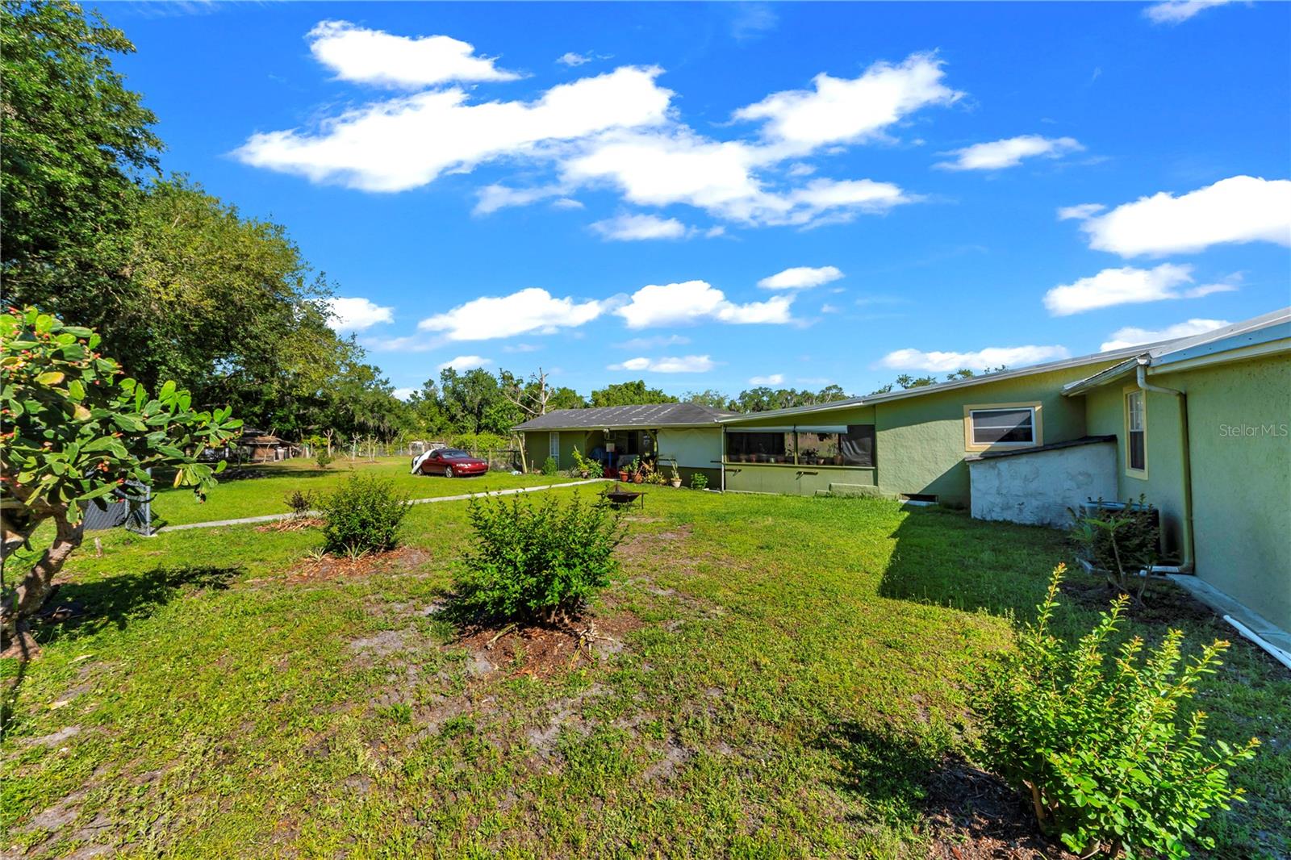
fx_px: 430
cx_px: 646
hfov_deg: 112.6
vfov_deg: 90.0
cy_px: 430
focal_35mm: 12
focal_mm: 8
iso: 100
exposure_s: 1/160
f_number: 10
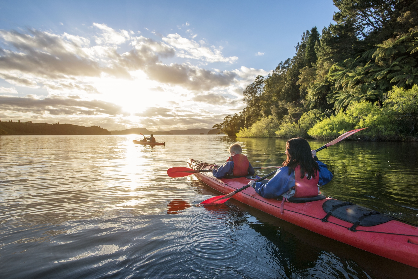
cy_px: 140
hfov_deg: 84.0
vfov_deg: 62.0
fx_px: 232
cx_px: 209
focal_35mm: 20
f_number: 5.6
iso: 560
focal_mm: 20
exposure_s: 1/1000
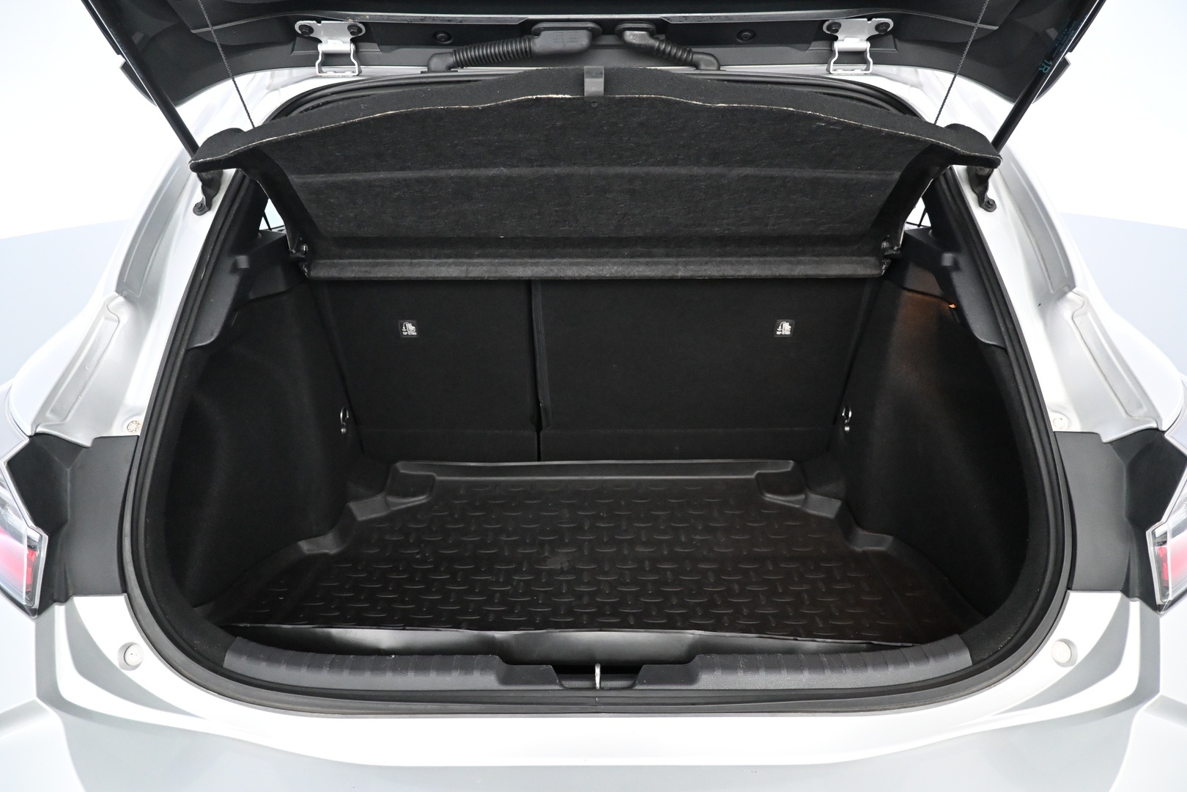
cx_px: 594
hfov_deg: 73.7
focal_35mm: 24
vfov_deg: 53.1
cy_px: 396
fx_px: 791
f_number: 3.5
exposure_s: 1/60
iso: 4500
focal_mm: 16
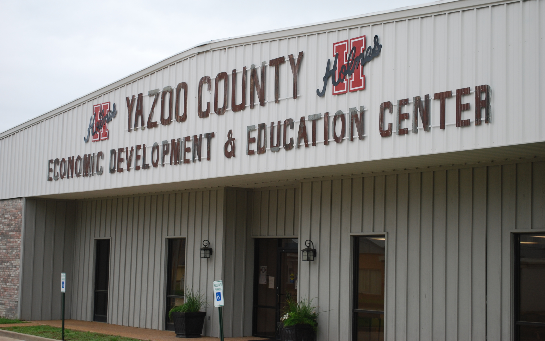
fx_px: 921
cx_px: 271
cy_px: 159
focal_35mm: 62
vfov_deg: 21.0
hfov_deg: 33.0
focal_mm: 40
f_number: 5.6
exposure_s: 1/125
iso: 200
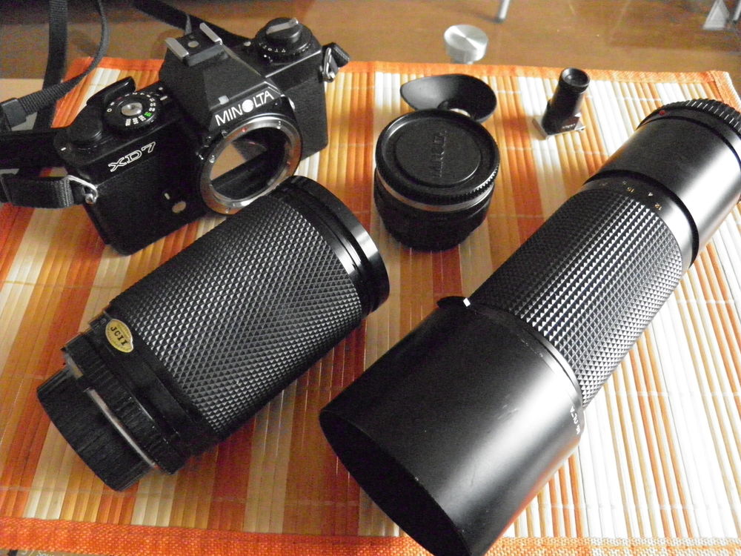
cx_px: 370
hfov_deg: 63.4
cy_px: 278
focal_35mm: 28
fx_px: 599
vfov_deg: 49.7
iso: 1600
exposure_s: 1/30
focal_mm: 4.9
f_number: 2.8
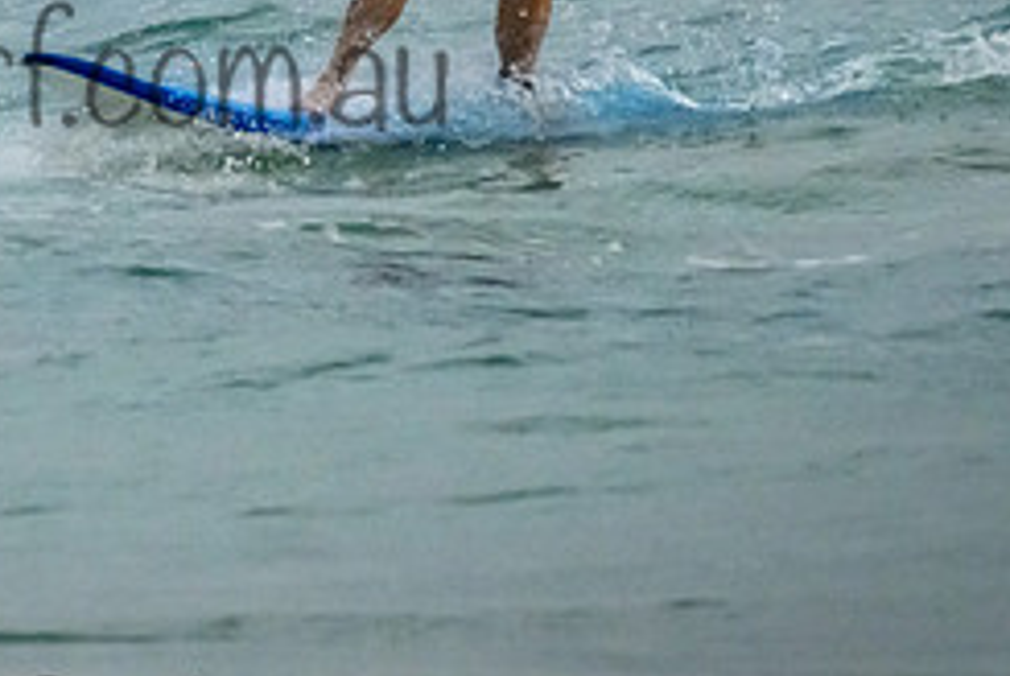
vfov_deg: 0.6
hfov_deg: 0.9
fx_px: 66402
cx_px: 12
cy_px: 31
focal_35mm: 2364
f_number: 11
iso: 14400
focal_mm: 1000
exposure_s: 1/4000
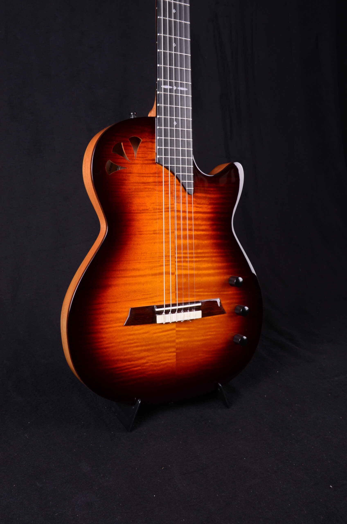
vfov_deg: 51.4
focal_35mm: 38
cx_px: 174
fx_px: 545
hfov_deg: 35.3
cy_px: 262
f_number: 11
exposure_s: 1/200
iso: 200
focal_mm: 25
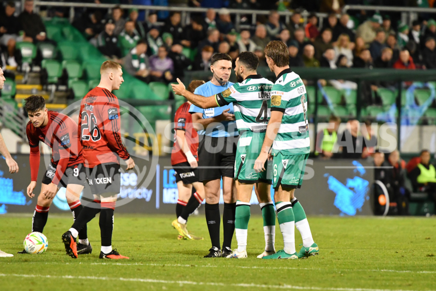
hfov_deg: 4.9
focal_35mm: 420
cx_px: 218
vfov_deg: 3.3
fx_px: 5085
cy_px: 146
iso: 5600
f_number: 4
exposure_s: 1/1000
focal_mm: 280
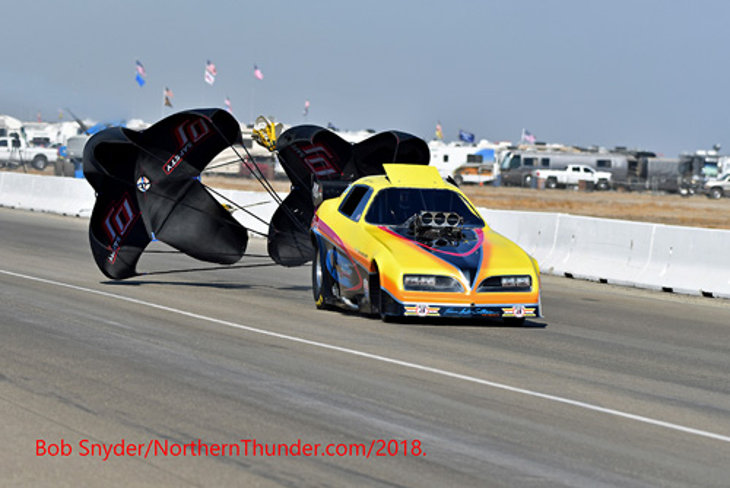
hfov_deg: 6.9
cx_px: 365
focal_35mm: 300
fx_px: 6087
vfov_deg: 4.6
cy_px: 244
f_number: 5.6
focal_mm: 200
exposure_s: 1/1250
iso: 160
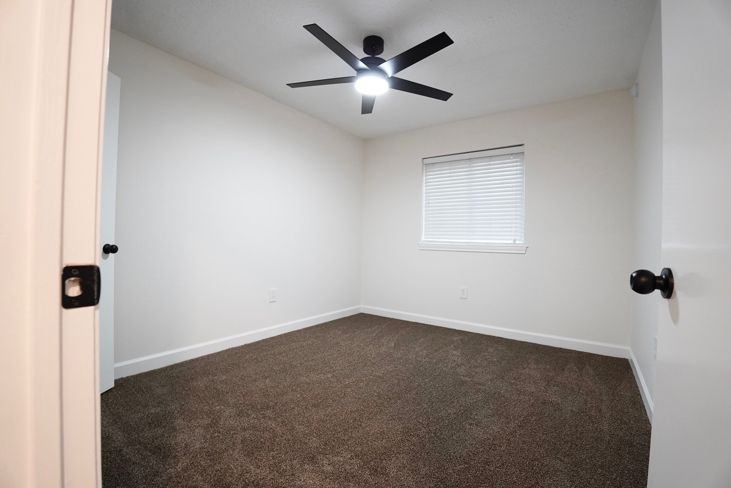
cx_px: 366
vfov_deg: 77.4
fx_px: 305
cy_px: 244
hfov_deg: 100.4
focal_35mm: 15
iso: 400
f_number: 2.8
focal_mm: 10
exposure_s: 1/30
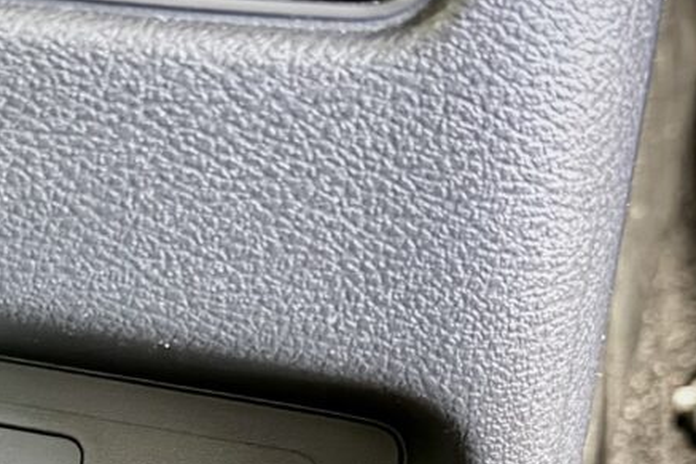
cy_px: 550
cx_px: -107
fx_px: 2261
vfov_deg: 11.5
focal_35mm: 117
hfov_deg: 16.8
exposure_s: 1/2
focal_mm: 6.76
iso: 640
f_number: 1.78
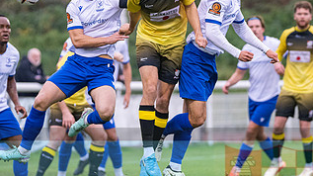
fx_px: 3501
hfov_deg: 5.1
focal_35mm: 422
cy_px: 81
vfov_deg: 2.9
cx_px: 144
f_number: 2.8
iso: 1600
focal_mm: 180
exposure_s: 1/1600
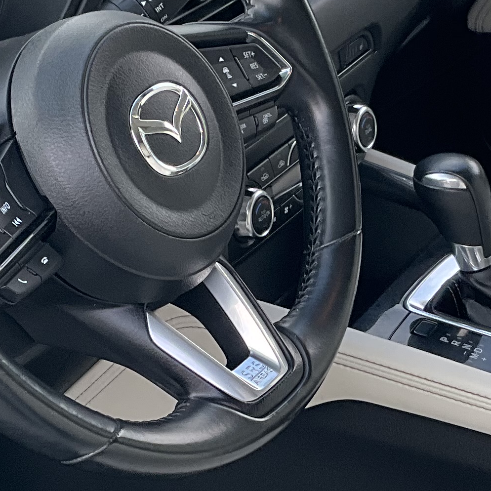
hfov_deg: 16.6
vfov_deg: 16.6
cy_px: 392
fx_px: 1669
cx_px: 390
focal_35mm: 104
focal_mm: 3
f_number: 1.8
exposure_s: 1/122
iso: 25
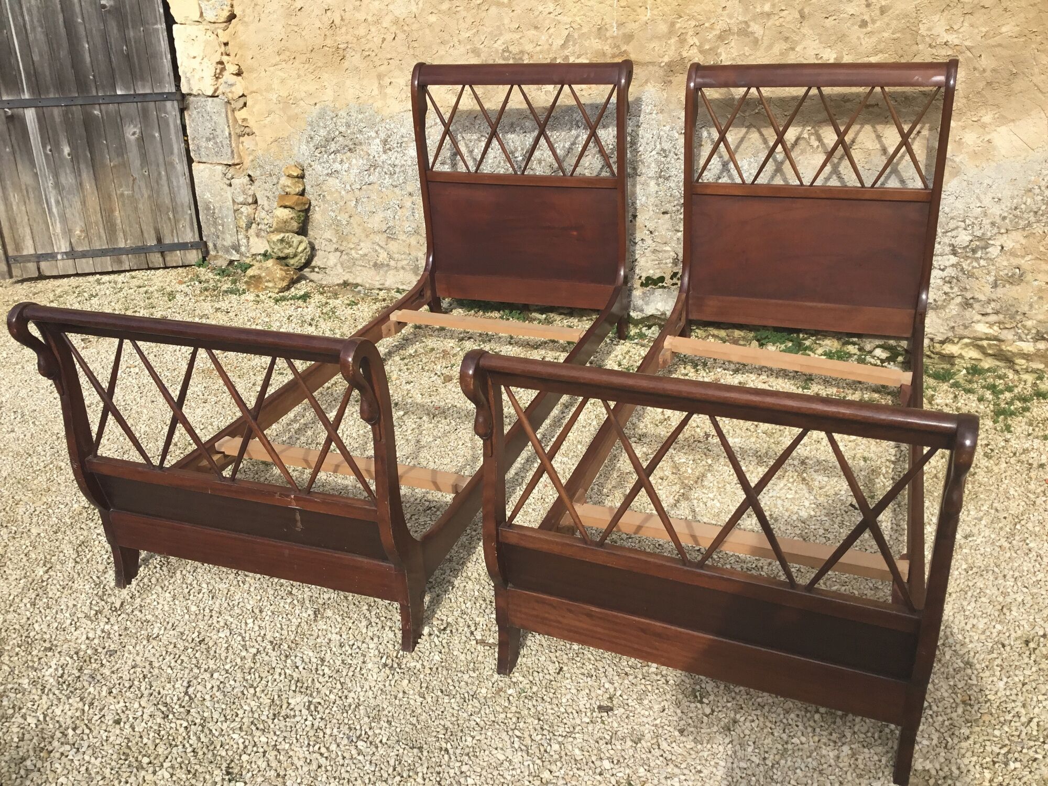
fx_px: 939
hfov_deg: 58.4
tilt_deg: -23.1
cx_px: 524
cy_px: 393
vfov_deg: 45.4
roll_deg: +2.6
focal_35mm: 31
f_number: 2.4
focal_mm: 3.3
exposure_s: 1/684
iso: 25
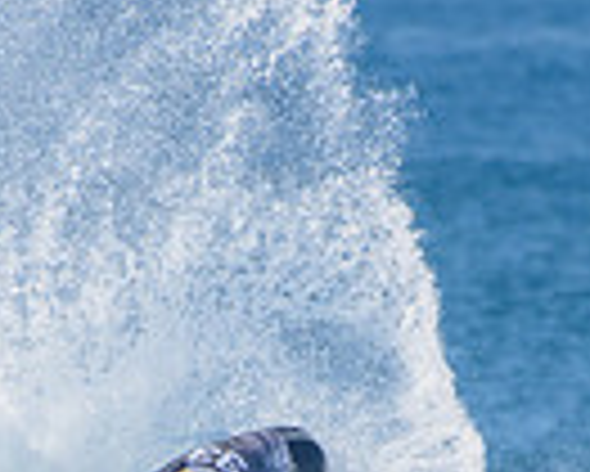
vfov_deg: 0.7
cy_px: 600
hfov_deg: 0.9
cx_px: 311
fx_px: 36312
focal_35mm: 2078
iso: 160
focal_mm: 500
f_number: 5.6
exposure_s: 1/1600
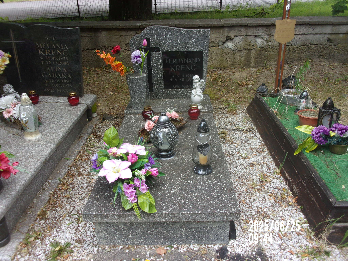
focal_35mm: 28
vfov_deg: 49.7
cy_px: 130
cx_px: 174
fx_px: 281
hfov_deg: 63.4
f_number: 3.9
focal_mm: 5.1
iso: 80
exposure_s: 1/100
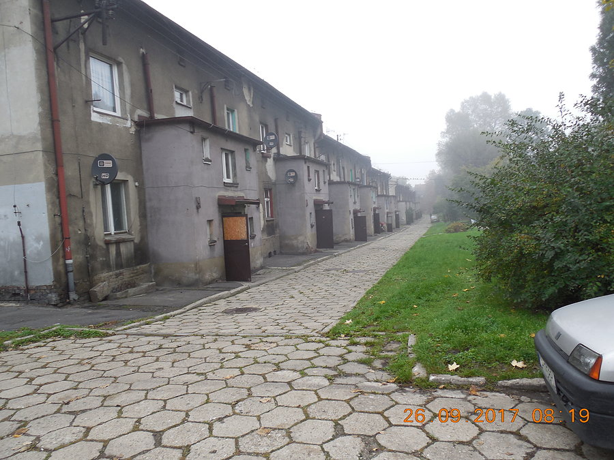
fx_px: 443
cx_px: 307
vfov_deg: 54.9
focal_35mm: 25
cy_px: 230
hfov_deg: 69.4
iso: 125
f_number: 3.3
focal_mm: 4.5
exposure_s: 1/60
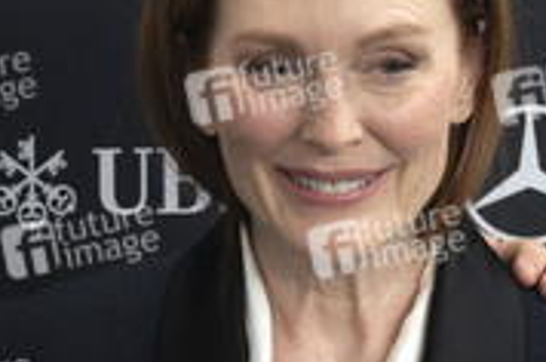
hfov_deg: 3.8
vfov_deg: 2.5
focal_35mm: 543
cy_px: 133
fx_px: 8221
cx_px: -50
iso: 2000
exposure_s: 1/500
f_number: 6.3
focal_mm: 200
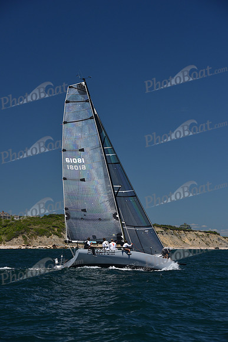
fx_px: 930
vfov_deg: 20.8
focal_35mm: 98
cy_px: 171
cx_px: 114
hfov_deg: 14.0
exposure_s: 1/800
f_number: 7.1
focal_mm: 98
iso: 250
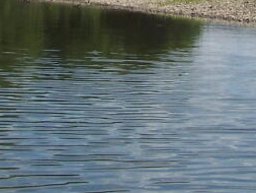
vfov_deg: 9.4
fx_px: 1139
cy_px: -70
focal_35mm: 154
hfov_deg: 12.8
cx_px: 117
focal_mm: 6.3
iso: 80
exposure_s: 1/500
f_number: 5.6
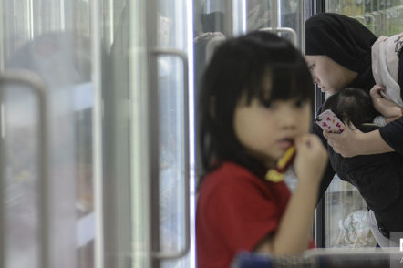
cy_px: 150
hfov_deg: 27.0
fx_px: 828
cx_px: 304
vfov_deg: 18.4
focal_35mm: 74
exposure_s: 1/160
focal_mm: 48
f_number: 2.8
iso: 560
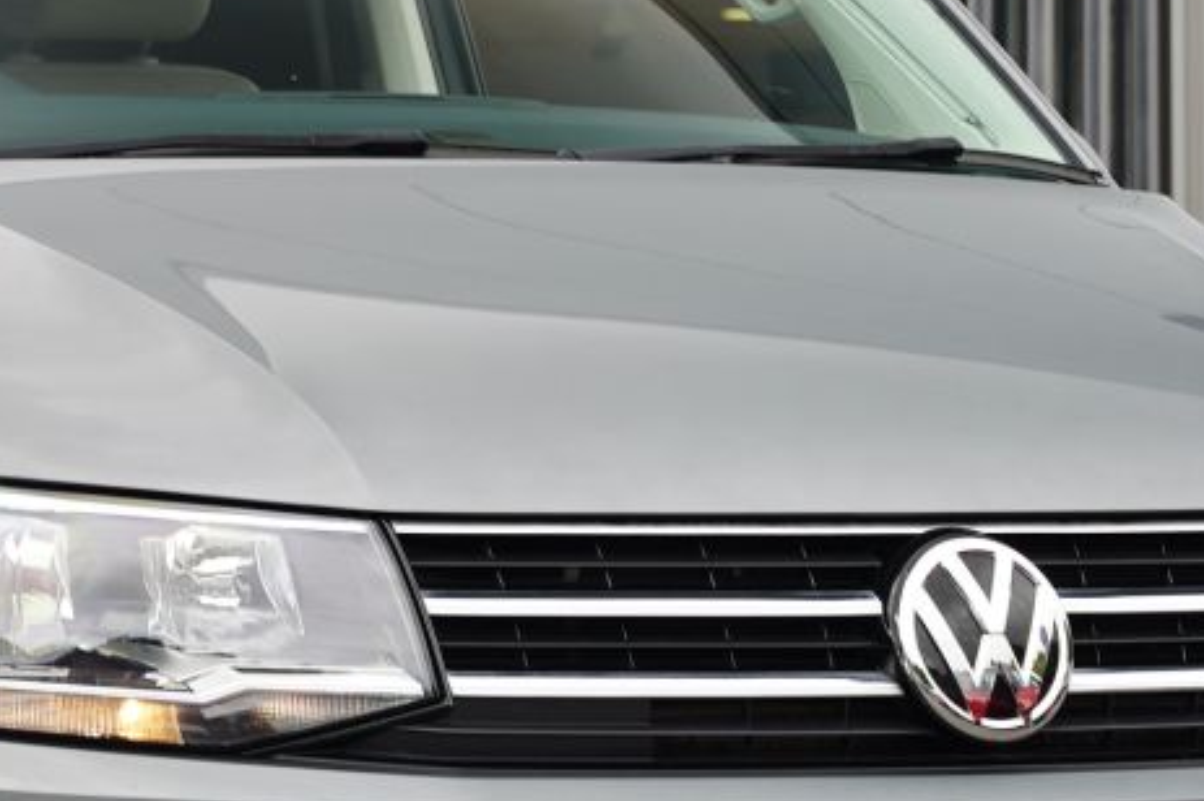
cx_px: -70
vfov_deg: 6.4
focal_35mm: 213
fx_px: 7121
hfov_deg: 9.6
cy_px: 468
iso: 100
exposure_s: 1/80
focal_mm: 61.6
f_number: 4.5
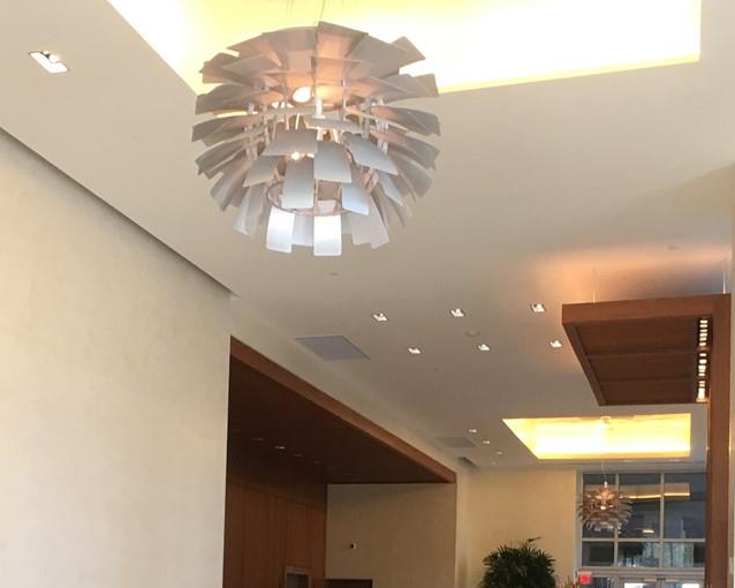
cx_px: 370
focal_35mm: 71
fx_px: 1544
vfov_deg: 20.8
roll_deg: -1.8
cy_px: 585
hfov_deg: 26.8
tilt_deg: +2.2
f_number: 2.2
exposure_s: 1/30
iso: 40
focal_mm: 4.15
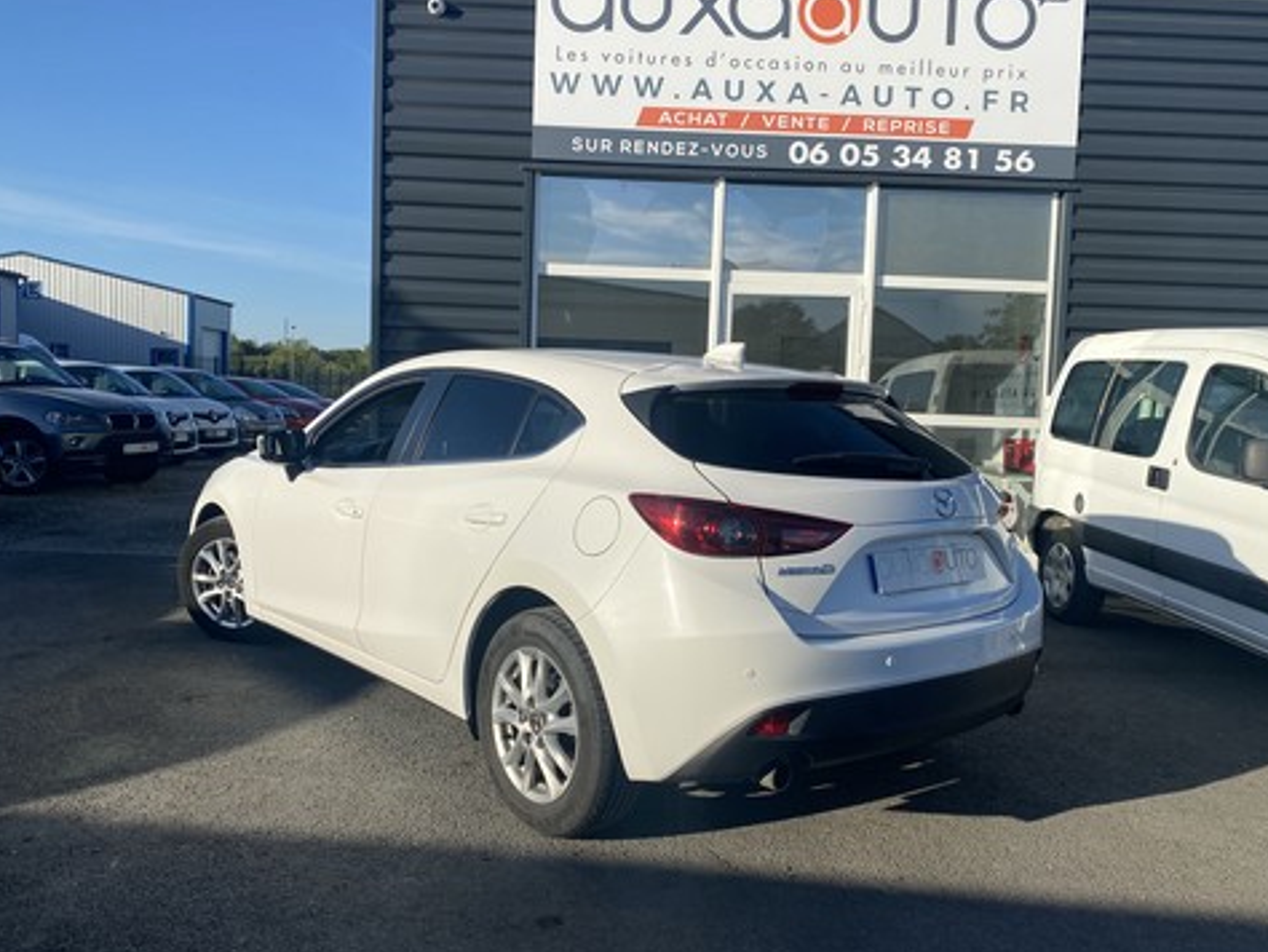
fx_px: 1026
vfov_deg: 49.8
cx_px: 615
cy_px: 453
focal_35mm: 28
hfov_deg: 63.4
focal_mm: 4.25
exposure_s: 1/3984
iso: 32
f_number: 1.8
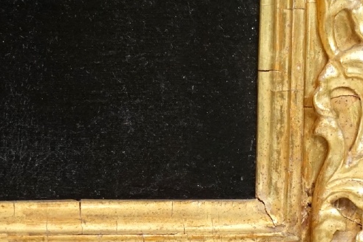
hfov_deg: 6.2
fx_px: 3329
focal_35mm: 330
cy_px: 150
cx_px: 189
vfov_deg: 4.2
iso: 1250
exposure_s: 1/160
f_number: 5
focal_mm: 90
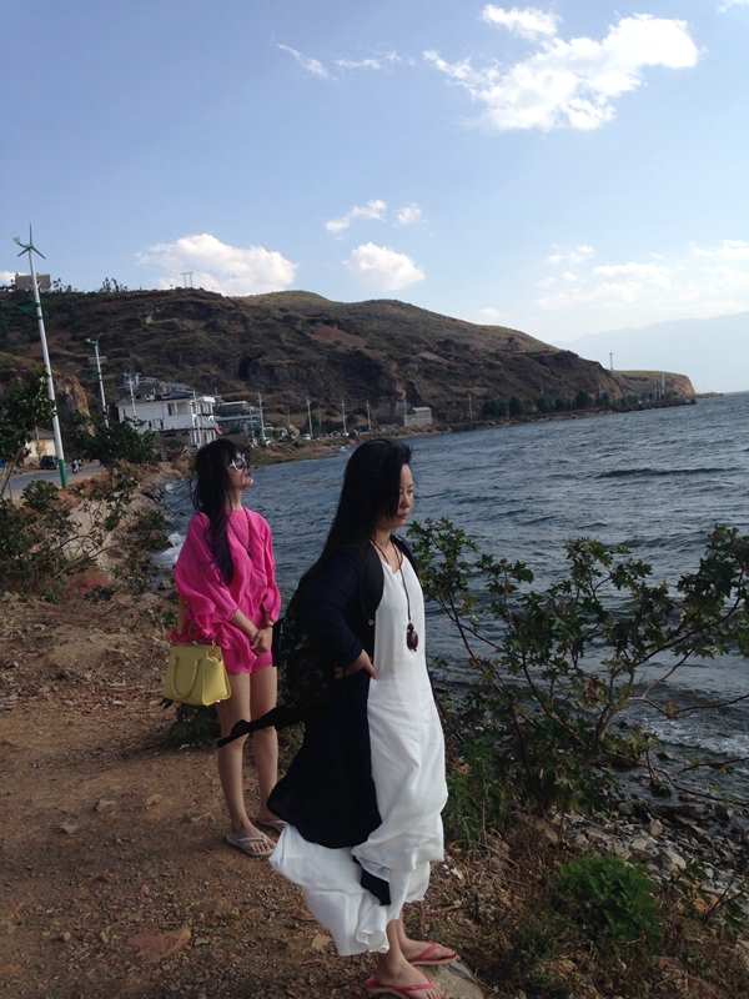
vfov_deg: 55.4
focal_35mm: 33
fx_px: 952
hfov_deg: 42.9
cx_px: 374
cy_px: 500
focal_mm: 4.12
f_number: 2.4
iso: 50
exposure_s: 1/1106
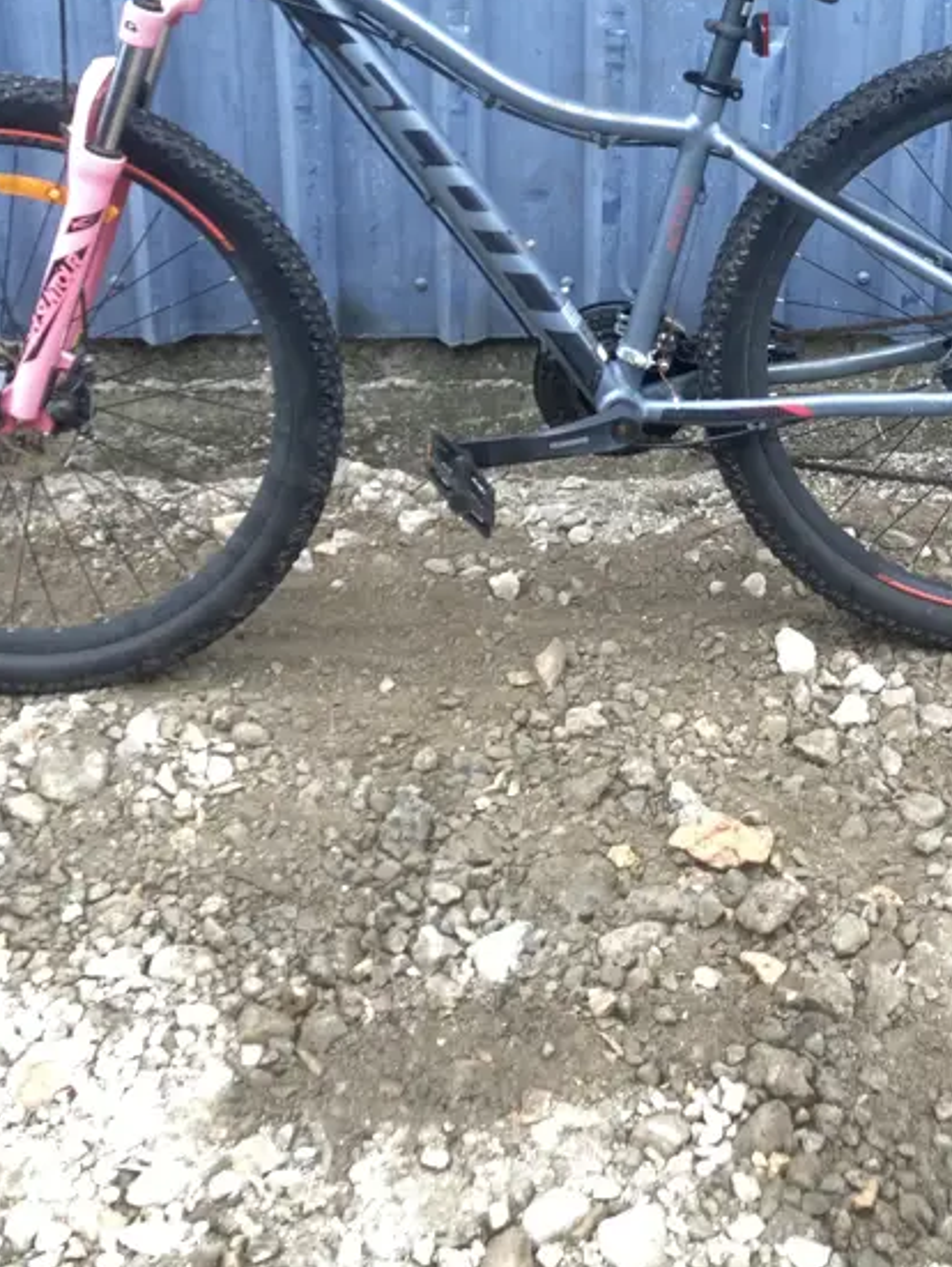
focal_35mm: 52
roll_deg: +0.1
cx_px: 520
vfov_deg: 35.3
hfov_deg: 28.1
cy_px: 205
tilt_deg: -20.5
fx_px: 1905
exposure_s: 1/121
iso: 64
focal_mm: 3.99
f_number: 1.8
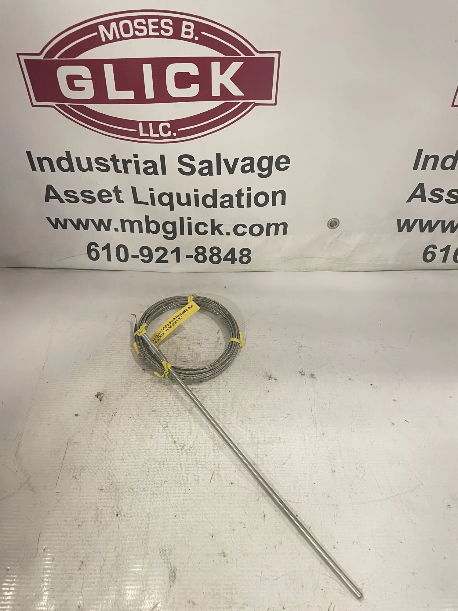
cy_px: 306
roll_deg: -0.9
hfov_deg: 53.1
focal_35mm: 26
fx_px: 459
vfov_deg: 67.3
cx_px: 229
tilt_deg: -42.3
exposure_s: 1/60
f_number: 1.6
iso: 320
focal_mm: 4.2
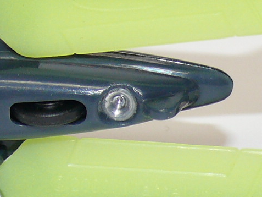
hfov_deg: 5.8
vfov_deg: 4.3
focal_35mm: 342
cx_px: 94
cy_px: 91
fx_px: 2589
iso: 100
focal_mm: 13.3
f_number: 4
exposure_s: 1/30
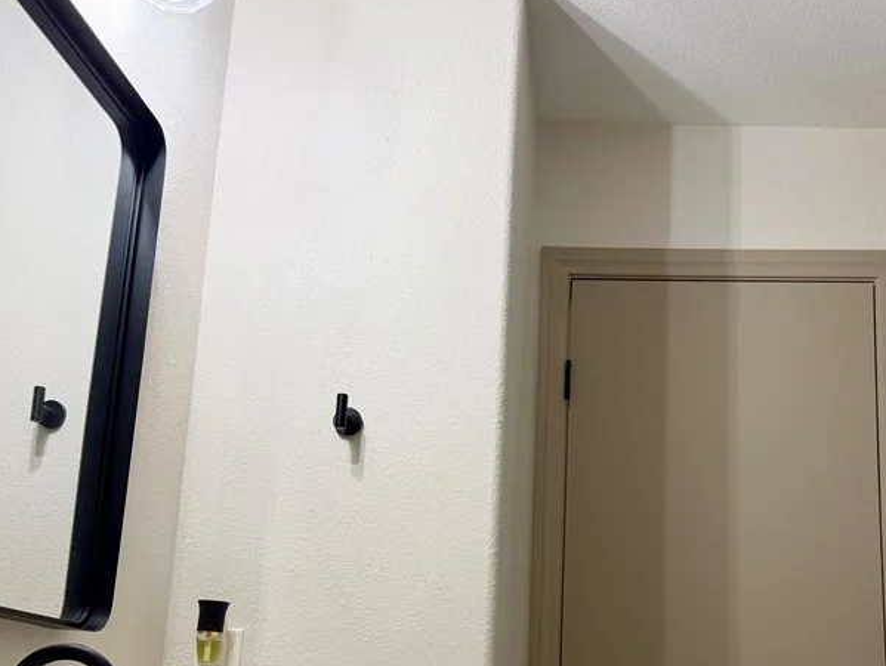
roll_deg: -1.4
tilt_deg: +12.0
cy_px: 488
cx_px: 578
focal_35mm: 41
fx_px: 1050
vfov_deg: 34.5
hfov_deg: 45.2
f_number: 1.78
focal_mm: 6.76
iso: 200
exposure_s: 1/120
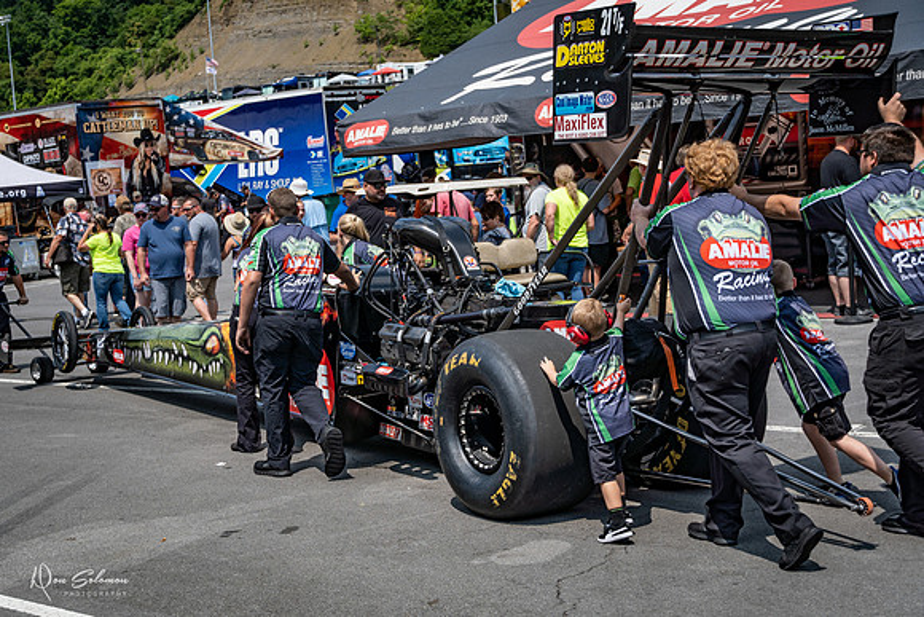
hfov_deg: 36.4
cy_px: 309
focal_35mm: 55
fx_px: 1404
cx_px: 439
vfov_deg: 24.8
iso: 100
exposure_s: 1/800
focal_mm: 34
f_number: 4.5
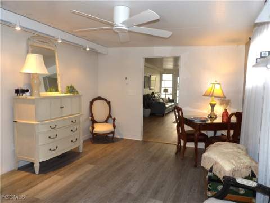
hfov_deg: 71.6
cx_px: 135
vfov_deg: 56.8
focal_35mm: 24
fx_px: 187
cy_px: 102
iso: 200
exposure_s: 1/33
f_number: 3.2
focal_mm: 4.3
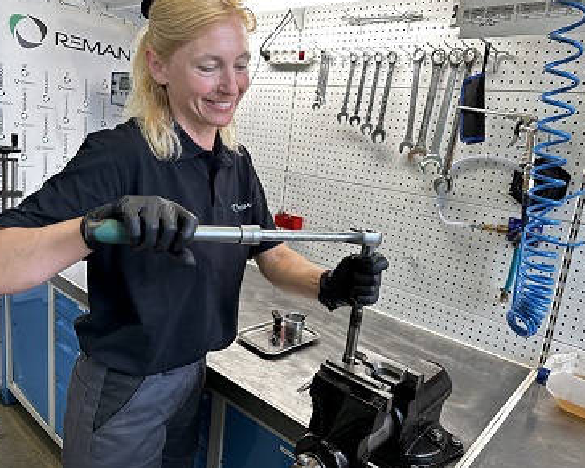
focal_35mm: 26
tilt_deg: -12.8
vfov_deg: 54.9
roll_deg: -7.0
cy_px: 232
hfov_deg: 66.0
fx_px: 450
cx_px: 301
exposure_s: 1/100
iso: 125
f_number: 1.78
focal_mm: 6.86
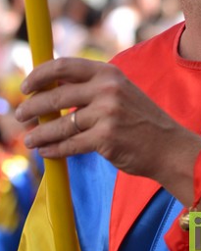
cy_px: -85
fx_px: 2133
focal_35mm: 287
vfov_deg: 6.7
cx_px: 238
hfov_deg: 5.4
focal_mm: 68
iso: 100
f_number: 3.2
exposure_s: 1/400
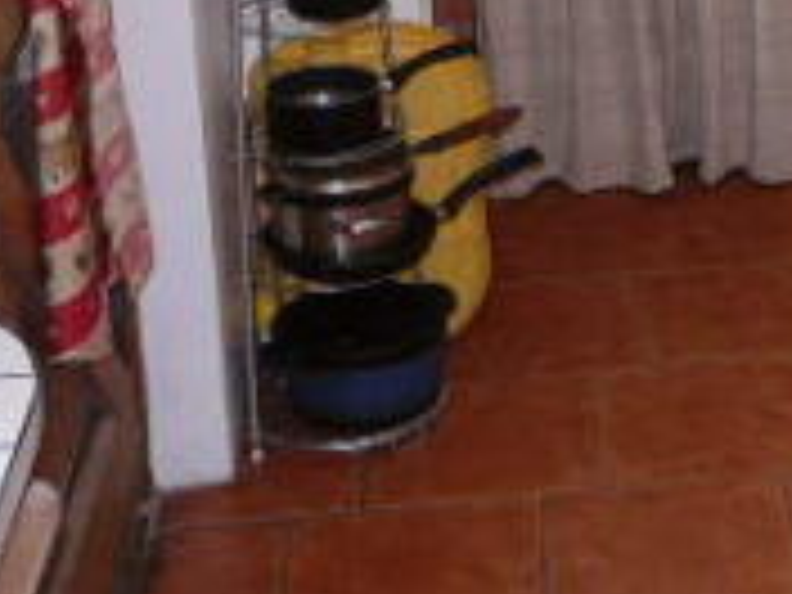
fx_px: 2128
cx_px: 920
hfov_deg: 19.9
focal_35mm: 93
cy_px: -295
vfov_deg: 14.8
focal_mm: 4.6
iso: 100
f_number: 2.8
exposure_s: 1/30
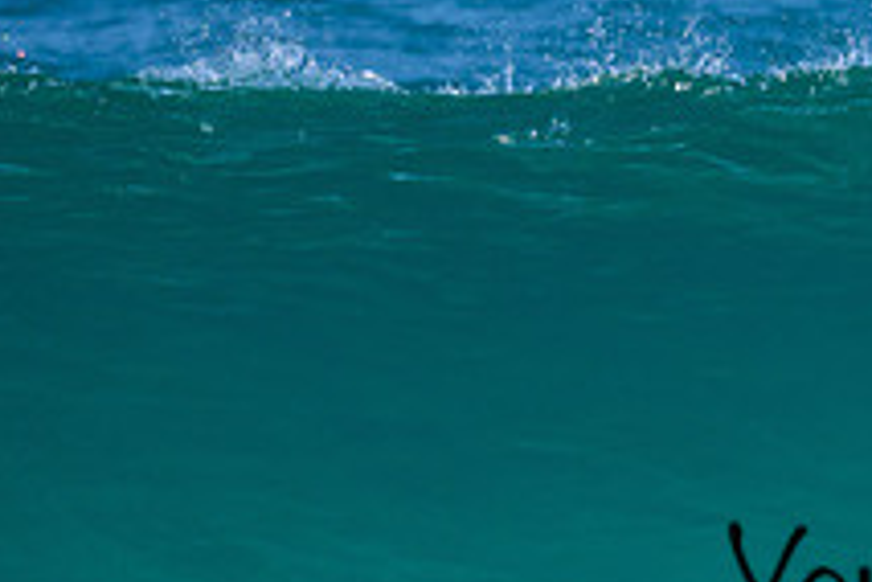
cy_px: 471
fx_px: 72346
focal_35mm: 2987
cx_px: 1011
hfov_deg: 0.7
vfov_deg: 0.5
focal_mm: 800
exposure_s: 1/2000
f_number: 6.3
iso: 360
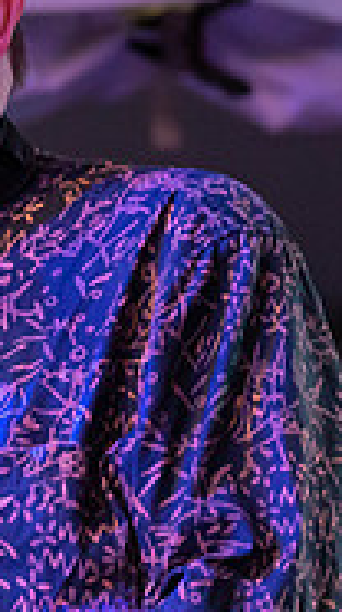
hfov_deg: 1.4
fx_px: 14090
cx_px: -160
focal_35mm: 870
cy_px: 443
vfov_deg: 2.5
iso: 1600
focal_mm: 200
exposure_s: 1/160
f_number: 5.6
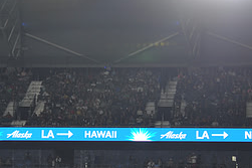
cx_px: 42
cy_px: 165
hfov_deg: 11.4
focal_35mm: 180
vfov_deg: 7.6
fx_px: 1259
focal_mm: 78
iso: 1250
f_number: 2.8
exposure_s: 1/1250
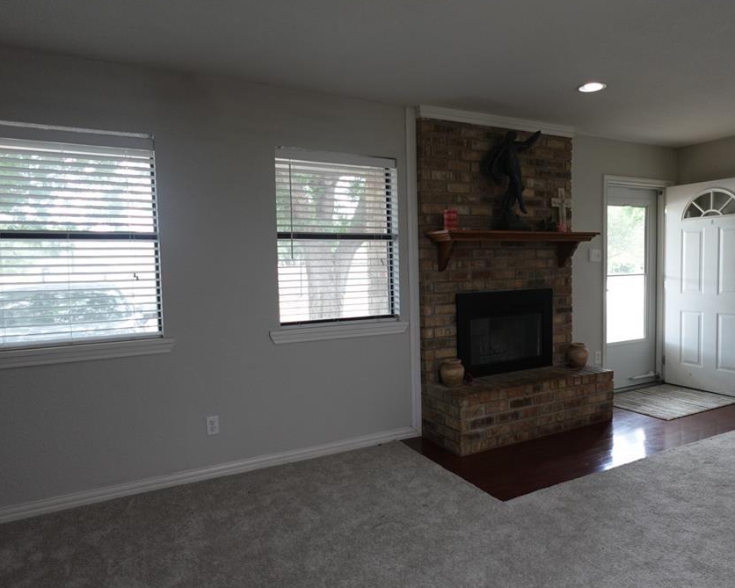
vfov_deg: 60.9
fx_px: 500
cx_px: 410
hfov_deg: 72.3
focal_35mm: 23
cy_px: 291
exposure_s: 1/80
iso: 400
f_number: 2
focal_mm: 7.6
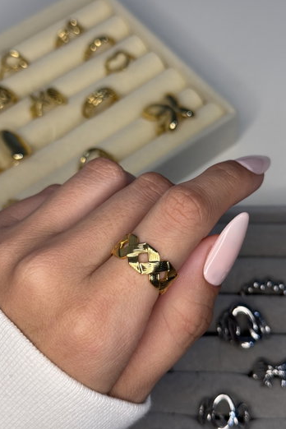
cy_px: 218
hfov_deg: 26.5
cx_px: 136
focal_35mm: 51
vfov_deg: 38.9
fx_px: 608
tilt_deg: -59.1
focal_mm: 6.76
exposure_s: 1/94
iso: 80
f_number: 1.78
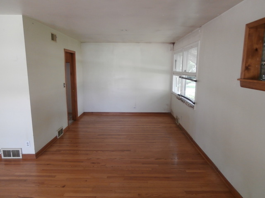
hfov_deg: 71.6
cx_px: 132
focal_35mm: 24
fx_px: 184
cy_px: 99
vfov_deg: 56.8
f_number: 3
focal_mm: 4.2
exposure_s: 1/30
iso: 160
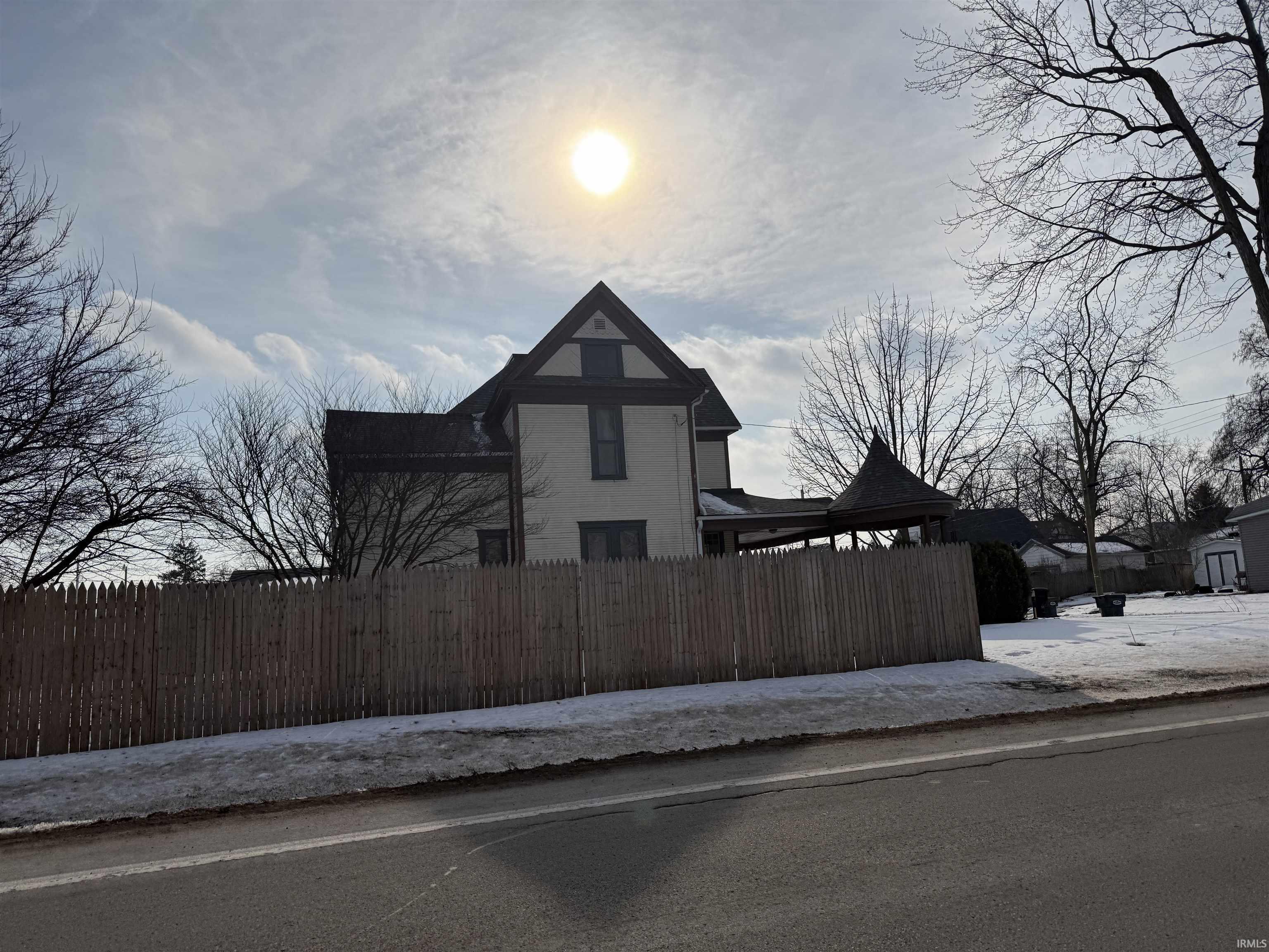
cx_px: 634
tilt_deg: +10.8
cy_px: 476
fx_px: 880
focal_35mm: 24
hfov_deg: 71.6
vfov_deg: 56.8
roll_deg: +1.8
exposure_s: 1/17544
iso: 64
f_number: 1.78
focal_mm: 6.76
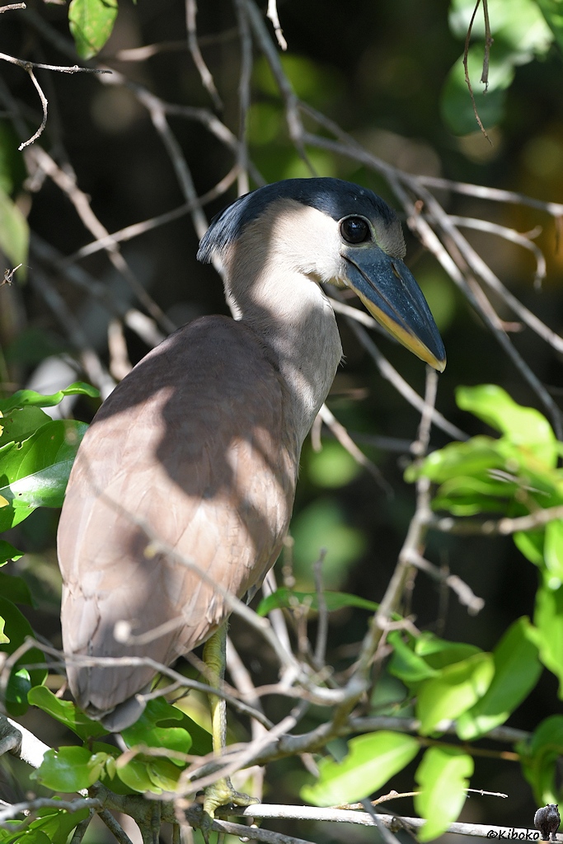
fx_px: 17586
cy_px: 422
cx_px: 282
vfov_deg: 2.7
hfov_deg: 1.8
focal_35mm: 750
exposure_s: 1/1250
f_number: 5
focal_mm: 500
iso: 800
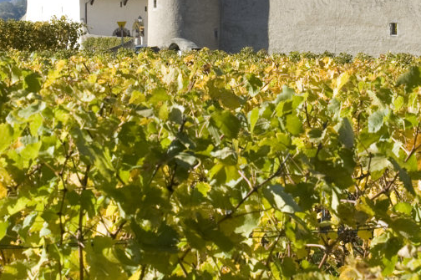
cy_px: 96
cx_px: 168
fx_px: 1752
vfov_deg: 9.1
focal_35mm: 150
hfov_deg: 13.7
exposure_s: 1/400
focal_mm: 42
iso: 400
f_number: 10
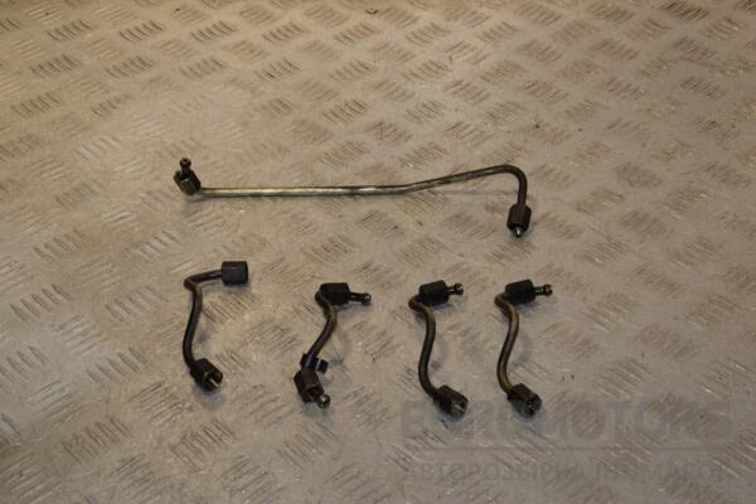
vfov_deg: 21.6
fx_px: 1323
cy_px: 252
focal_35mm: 63
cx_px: 378
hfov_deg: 31.9
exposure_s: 1/200
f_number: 10
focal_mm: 42
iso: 800
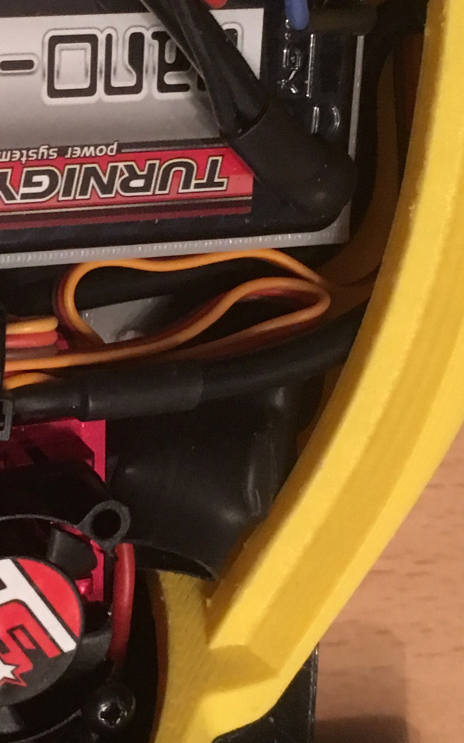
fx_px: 1740
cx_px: -51
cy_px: 294
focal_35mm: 86
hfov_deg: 14.8
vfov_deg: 24.0
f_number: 2.2
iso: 400
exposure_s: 1/17
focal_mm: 4.15
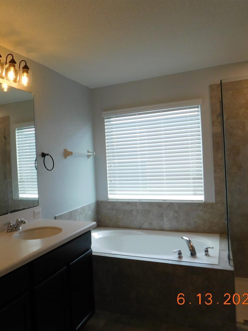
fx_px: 296
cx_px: 64
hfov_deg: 44.0
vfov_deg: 58.4
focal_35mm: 31
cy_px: 167
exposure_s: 1/80
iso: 125
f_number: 3
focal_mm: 4
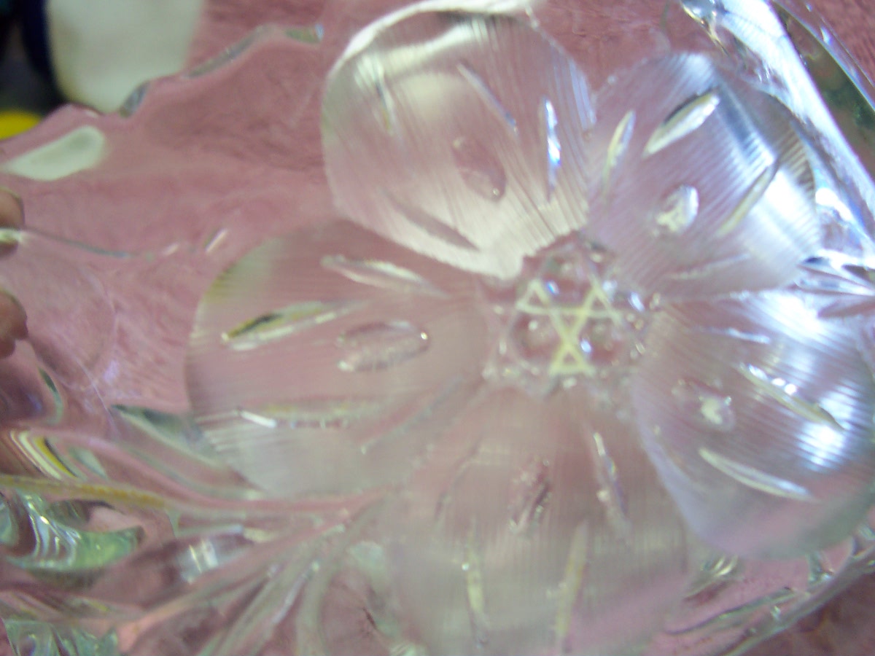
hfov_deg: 50.1
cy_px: 328
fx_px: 935
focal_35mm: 37
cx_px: 438
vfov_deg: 38.7
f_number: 2.8
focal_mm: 5.6
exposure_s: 1/45
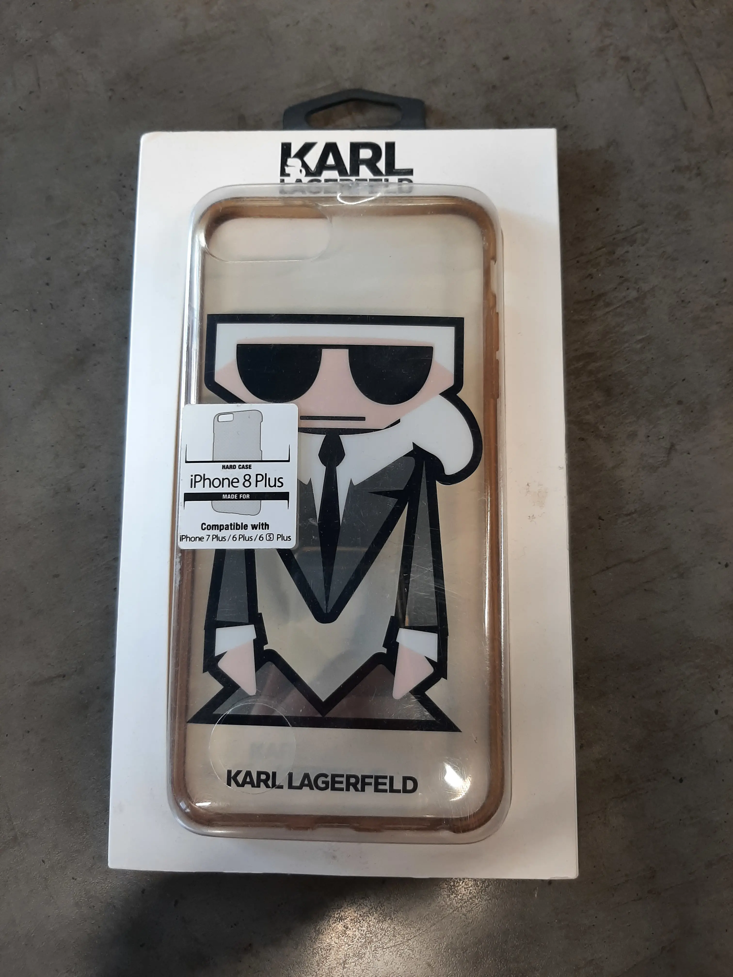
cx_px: 366
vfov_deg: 67.3
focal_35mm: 26
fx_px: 734
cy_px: 488
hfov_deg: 53.1
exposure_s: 1/50
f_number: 1.7
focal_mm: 3.93
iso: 50
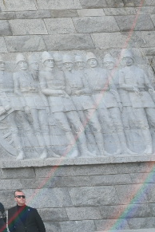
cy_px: -76
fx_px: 504
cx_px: -276
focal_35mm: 78
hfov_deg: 11.8
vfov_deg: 22.9
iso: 500
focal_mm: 14
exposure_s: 1/2000
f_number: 4.5
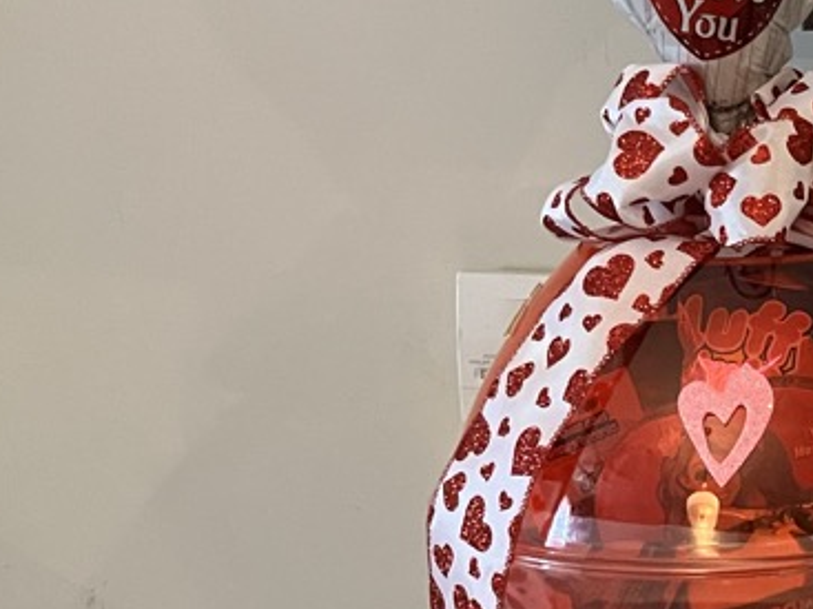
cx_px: 1083
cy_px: 390
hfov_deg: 20.8
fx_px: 1996
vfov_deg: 17.3
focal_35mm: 85
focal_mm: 5.1
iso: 500
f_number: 1.6
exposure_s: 1/60
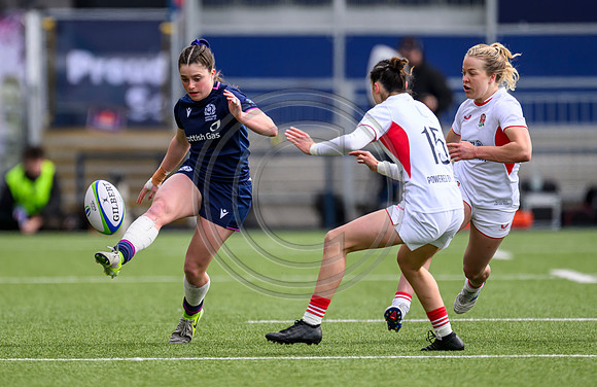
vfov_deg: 1.6
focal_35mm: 819
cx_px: 274
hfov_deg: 2.5
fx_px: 13460
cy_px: 140
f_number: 4
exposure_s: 1/2000
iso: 500
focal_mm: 560
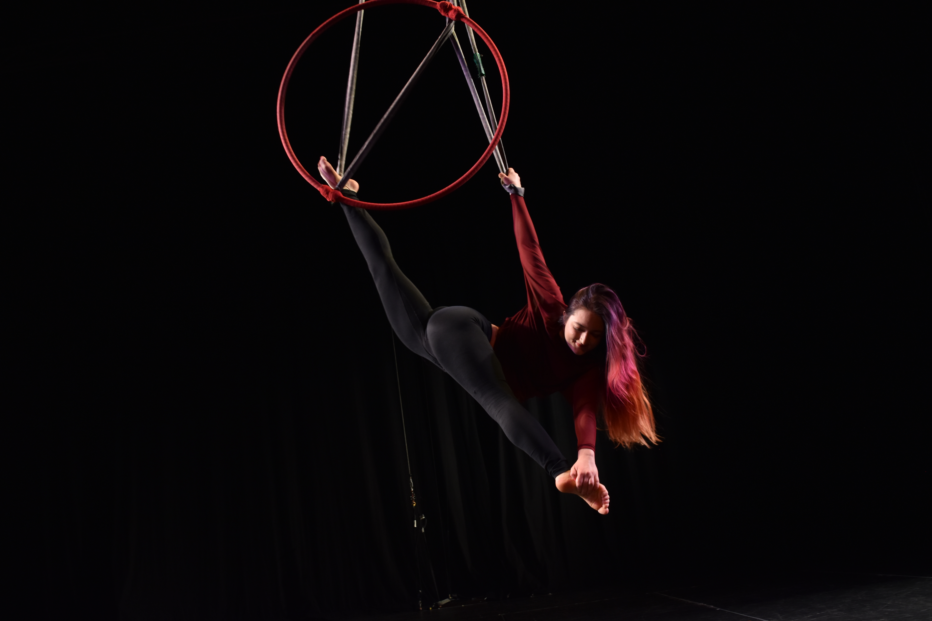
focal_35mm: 33
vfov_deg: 40.0
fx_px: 854
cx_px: 466
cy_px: 310
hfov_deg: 57.2
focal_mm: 22
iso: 500
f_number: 5.6
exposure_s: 1/50
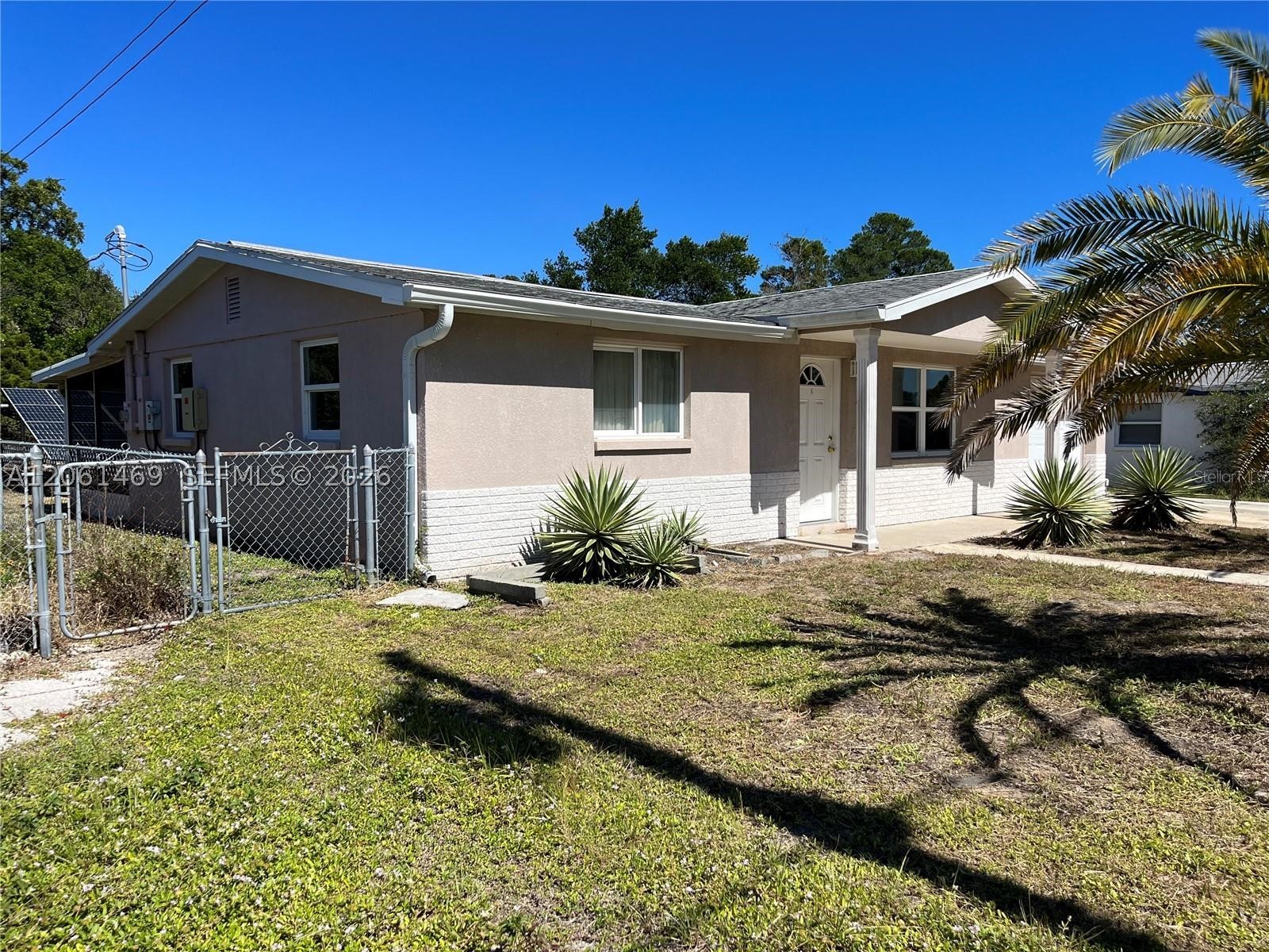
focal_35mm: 26
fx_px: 953
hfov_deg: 67.3
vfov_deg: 53.1
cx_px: 634
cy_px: 476
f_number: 1.6
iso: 50
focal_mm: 5.1
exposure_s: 1/4484
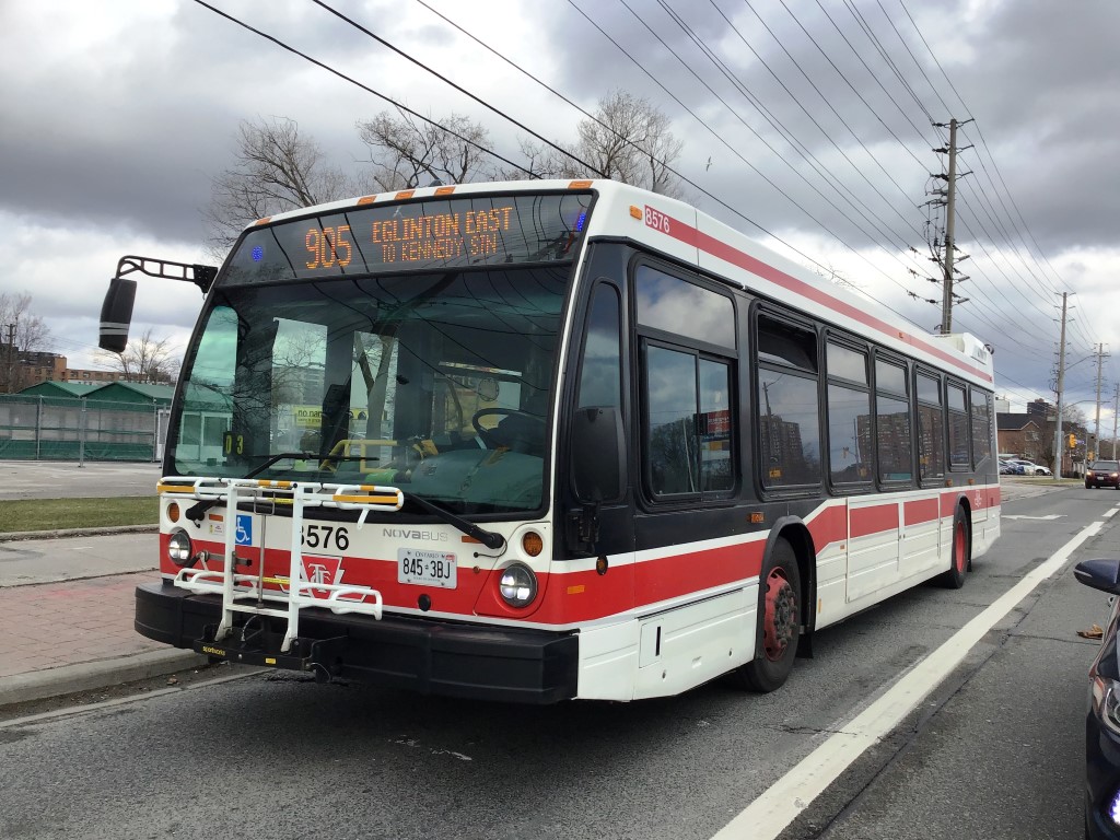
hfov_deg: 58.4
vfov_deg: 45.4
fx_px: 1003
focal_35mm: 31
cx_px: 560
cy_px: 420
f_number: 2.4
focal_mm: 3.3
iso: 25
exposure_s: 1/905
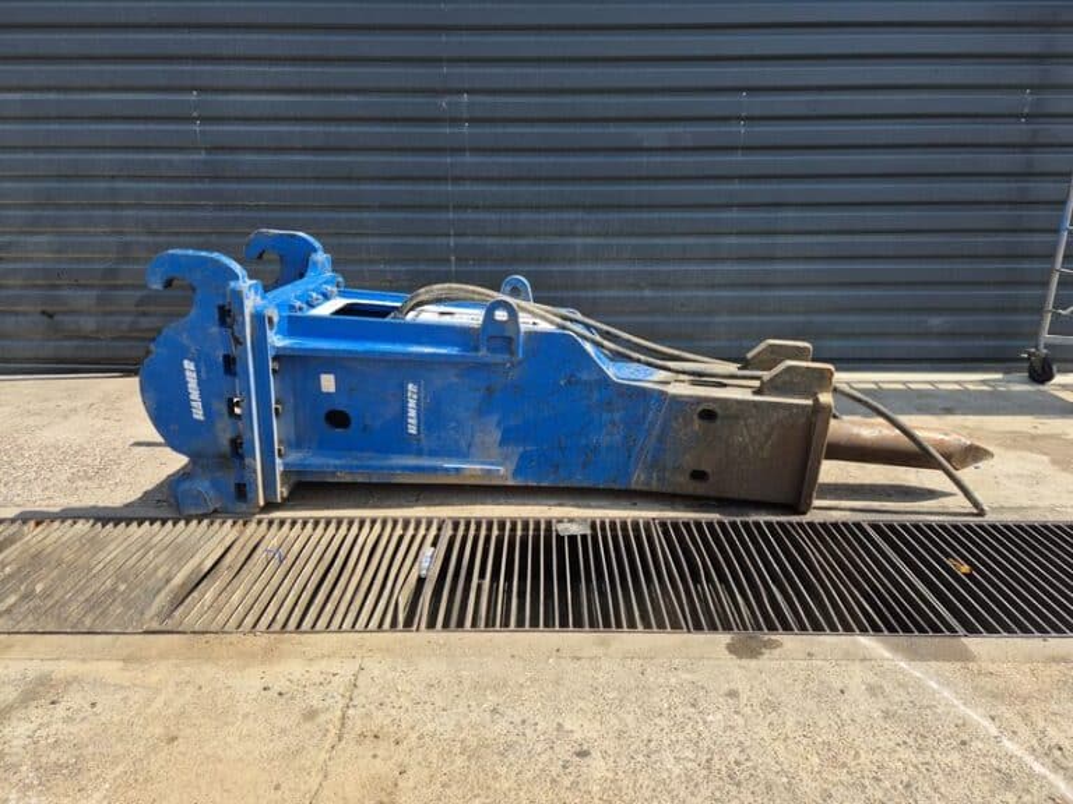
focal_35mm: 23
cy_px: 402
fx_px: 713
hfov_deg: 73.9
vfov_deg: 58.9
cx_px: 536
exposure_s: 1/1140
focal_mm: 5.4
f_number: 1.8
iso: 25
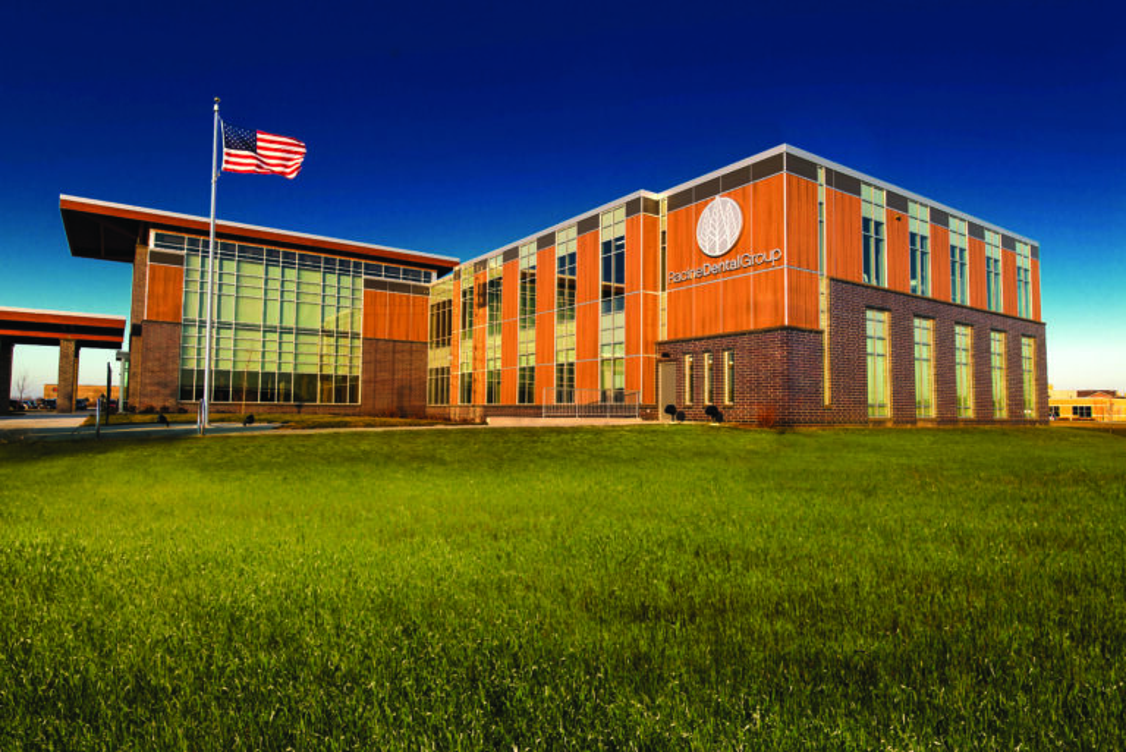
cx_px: 563
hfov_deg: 81.2
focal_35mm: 21
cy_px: 376
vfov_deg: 59.6
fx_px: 657
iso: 100
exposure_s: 1/200
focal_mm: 21
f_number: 8
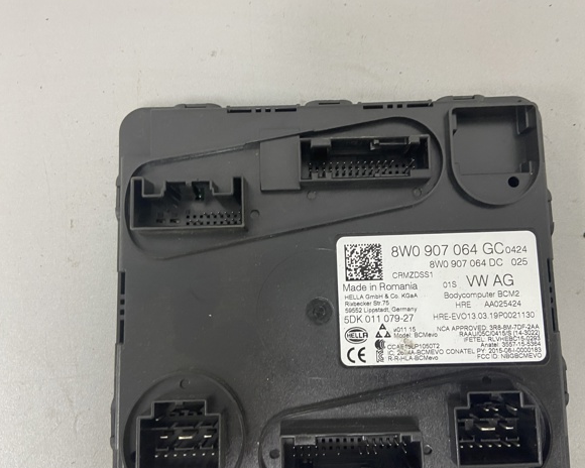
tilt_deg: -84.0
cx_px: 303
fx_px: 485
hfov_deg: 62.2
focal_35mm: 28
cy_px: 241
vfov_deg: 51.5
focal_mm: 4.25
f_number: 1.8
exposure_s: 1/50
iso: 100
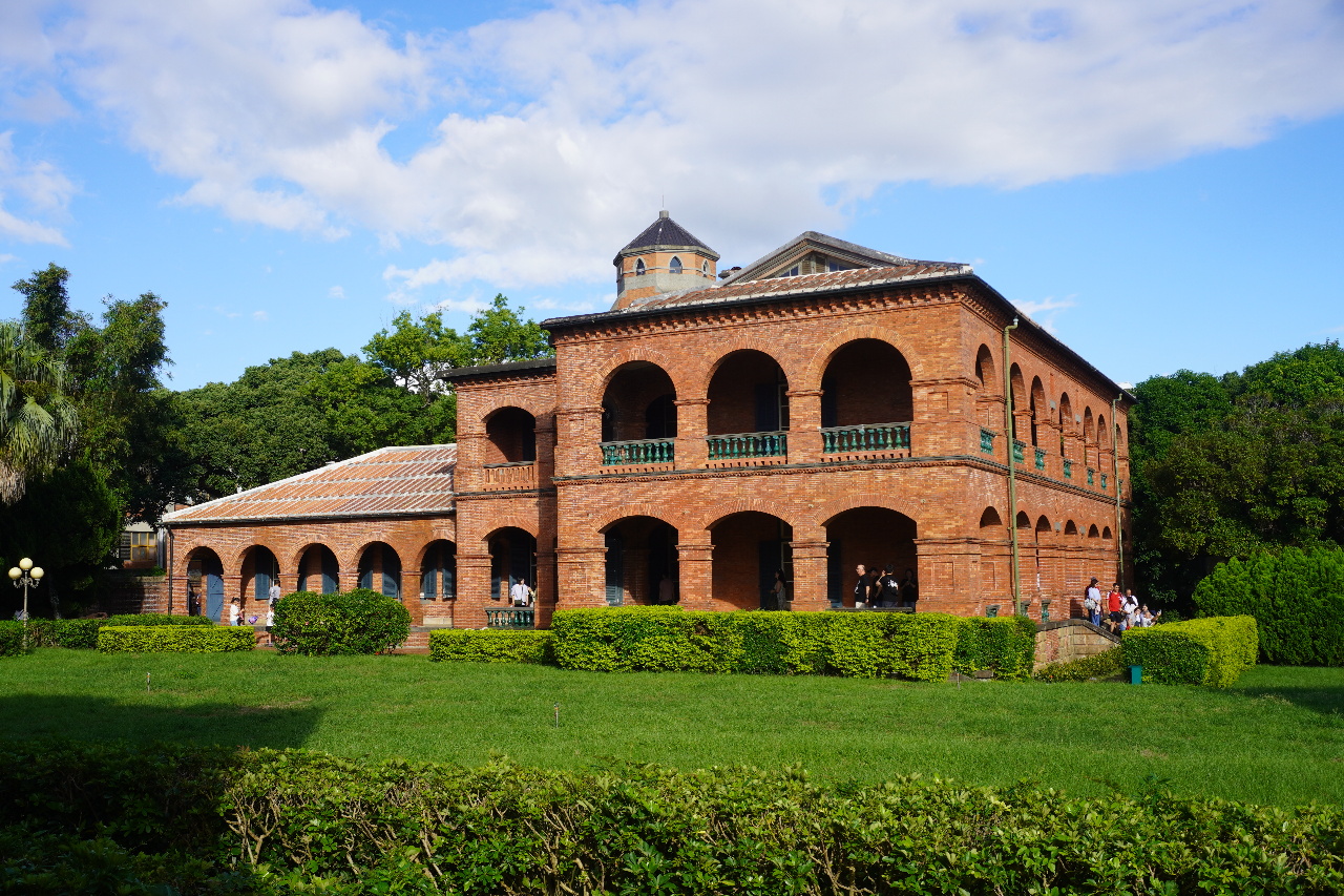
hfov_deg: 53.1
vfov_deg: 36.9
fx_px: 1344
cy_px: 448
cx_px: 672
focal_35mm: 36
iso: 100
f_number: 11
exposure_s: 1/160
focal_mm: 24
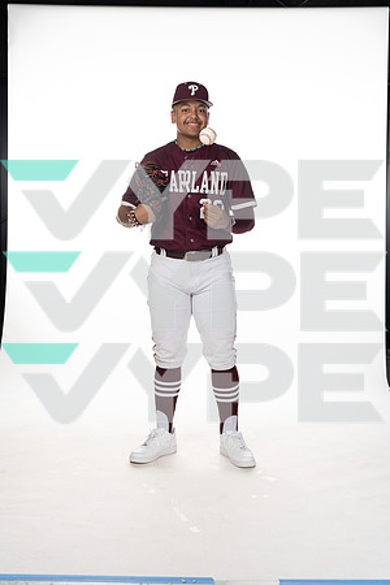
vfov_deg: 40.3
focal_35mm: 49
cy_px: 292
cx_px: 195
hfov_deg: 27.5
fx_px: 796
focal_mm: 49
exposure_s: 1/250
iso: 400
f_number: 6.3
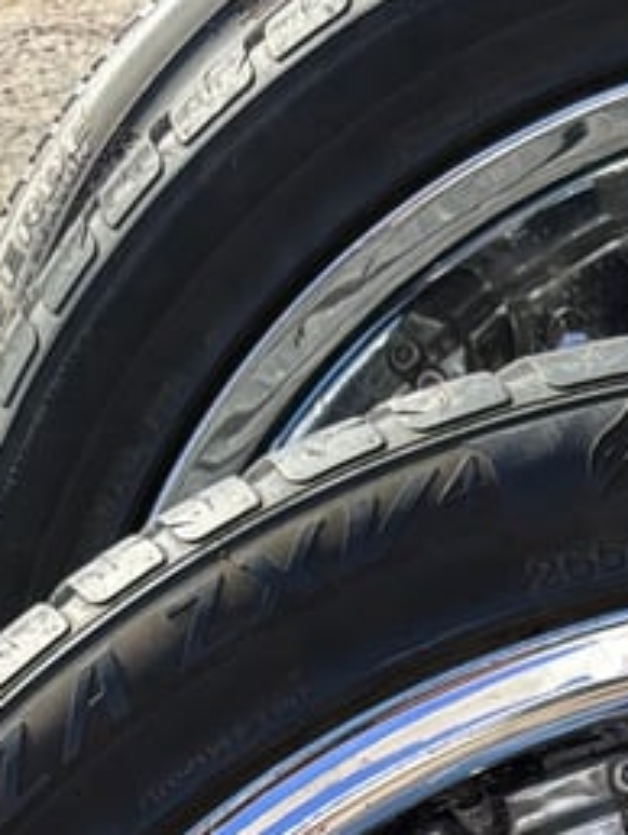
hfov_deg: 14.9
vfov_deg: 17.8
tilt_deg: -47.5
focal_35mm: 95
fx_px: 2294
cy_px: 1364
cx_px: 832
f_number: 1.78
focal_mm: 6.76
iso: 80
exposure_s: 1/1618
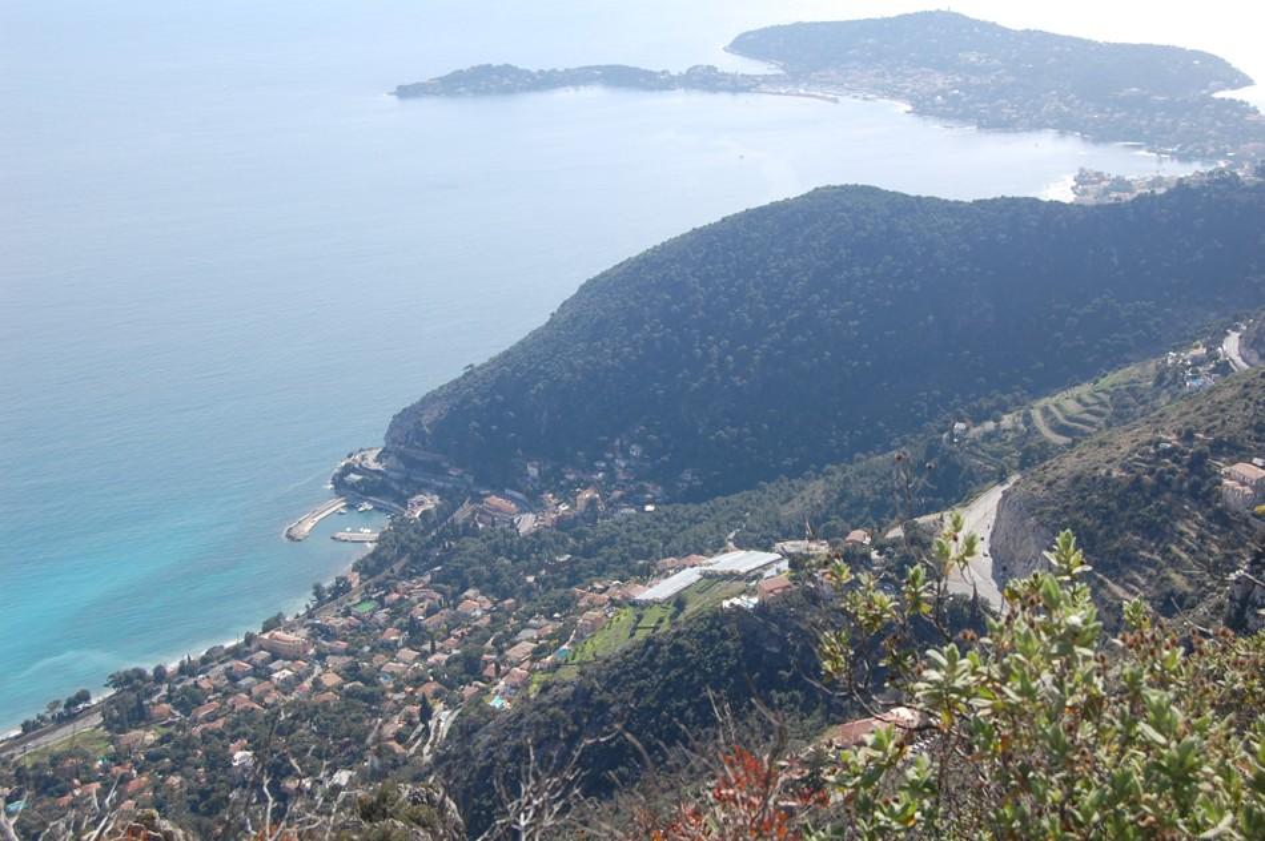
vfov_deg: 28.9
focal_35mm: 46
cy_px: 420
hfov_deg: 42.4
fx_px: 1633
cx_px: 632
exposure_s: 1/250
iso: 200
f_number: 8
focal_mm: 31
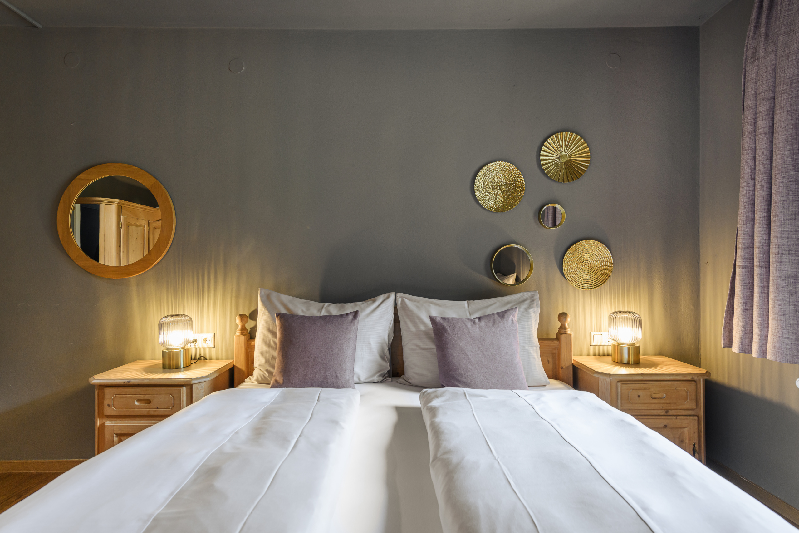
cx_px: 400
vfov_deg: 67.4
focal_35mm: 18
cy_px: 266
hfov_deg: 90.0
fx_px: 399
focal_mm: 18
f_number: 6.7
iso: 400
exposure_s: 1/10
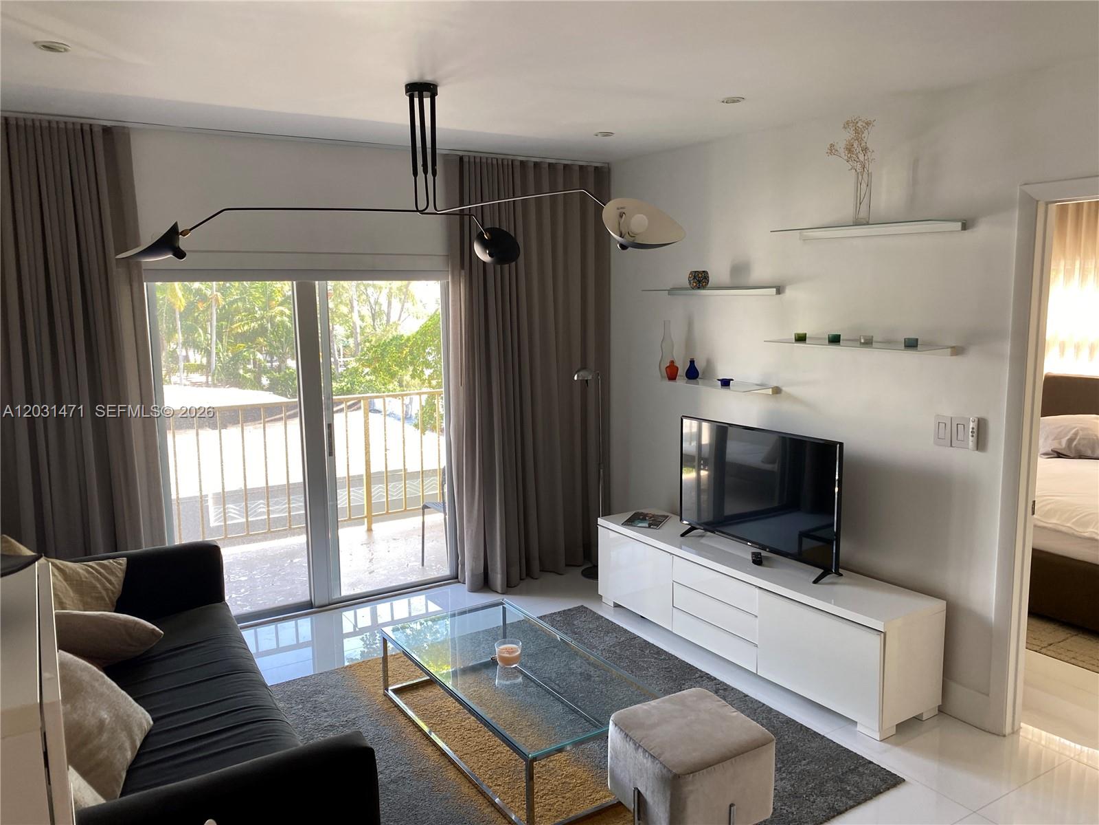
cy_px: 412
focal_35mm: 26
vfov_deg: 53.1
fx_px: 825
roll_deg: +2.0
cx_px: 550
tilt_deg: -7.8
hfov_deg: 67.3
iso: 50
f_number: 1.8
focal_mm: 4.25
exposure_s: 1/120
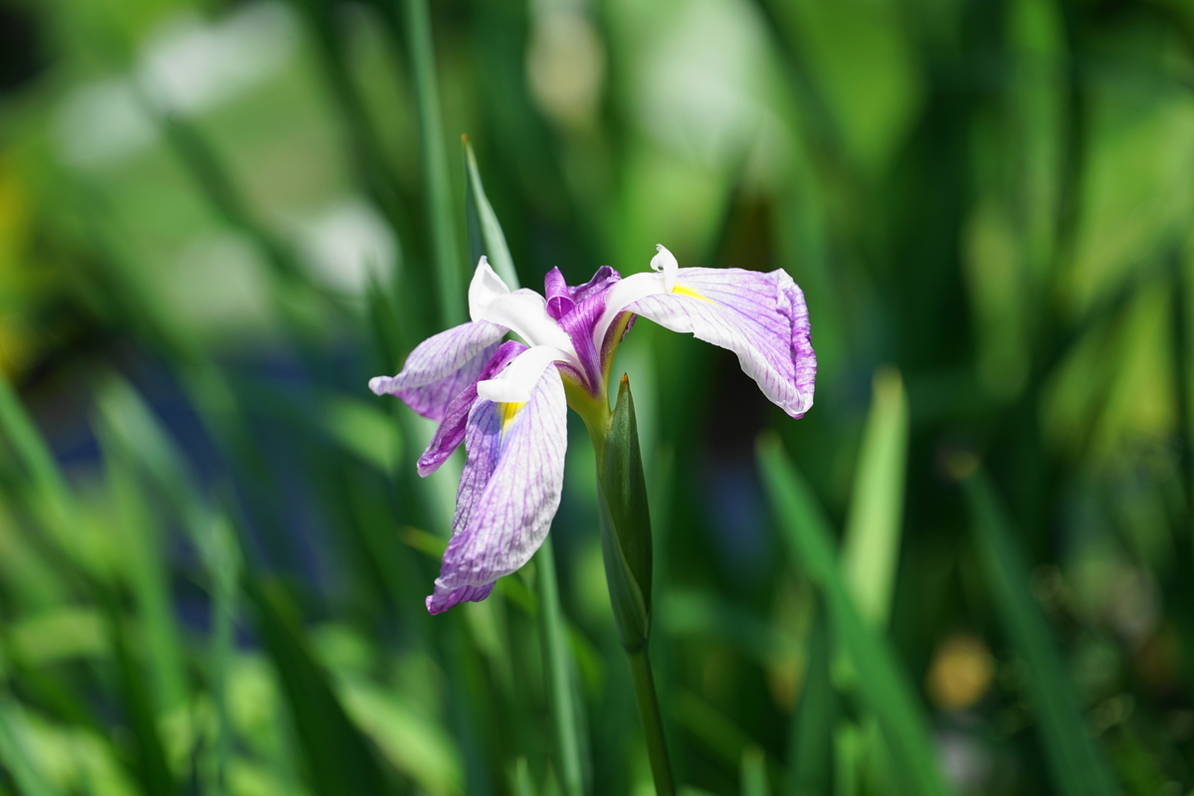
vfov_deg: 4.6
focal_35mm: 300
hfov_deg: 6.9
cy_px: 398
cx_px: 597
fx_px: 9949
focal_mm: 300
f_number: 6.3
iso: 100
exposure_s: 1/400
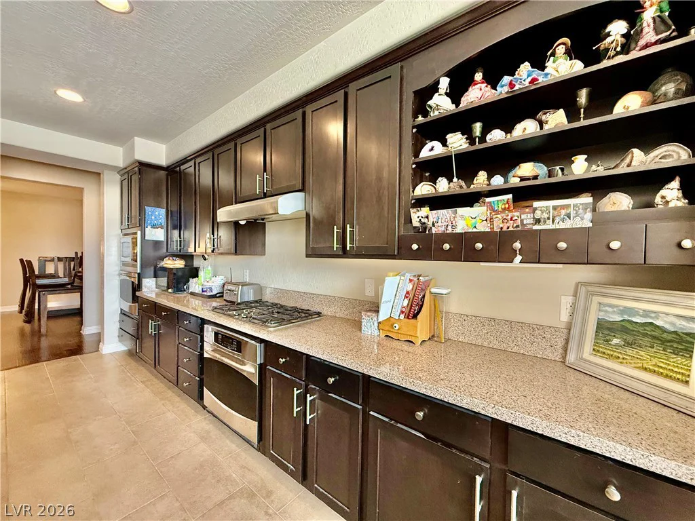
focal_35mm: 14
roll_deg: -0.6
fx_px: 281
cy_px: 260
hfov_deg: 102.1
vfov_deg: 85.7
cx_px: 348
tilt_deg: -0.4
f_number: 2.2
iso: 320
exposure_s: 1/100
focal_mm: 2.22
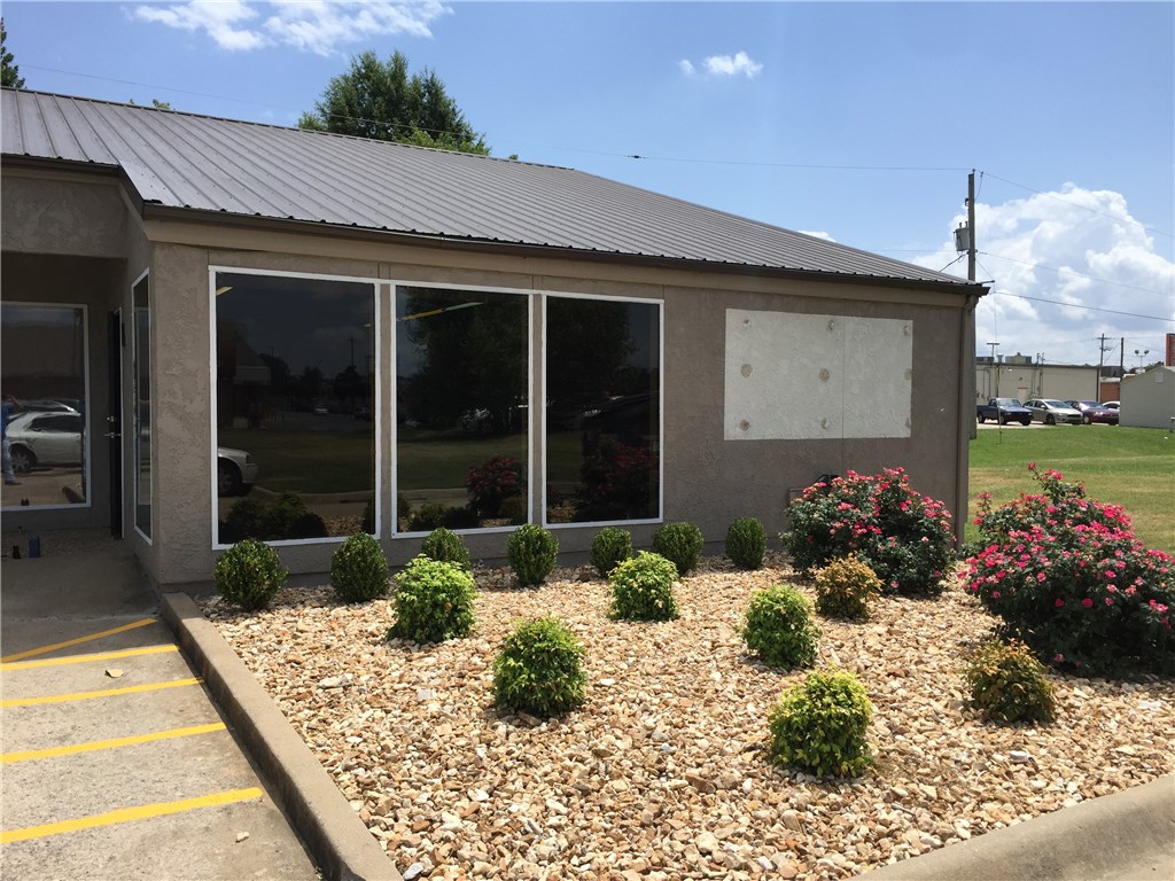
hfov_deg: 61.7
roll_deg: -2.6
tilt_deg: -3.1
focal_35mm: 29
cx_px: 588
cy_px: 440
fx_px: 984
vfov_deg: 48.2
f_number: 2.2
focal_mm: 4.15
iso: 32
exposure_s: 1/2475
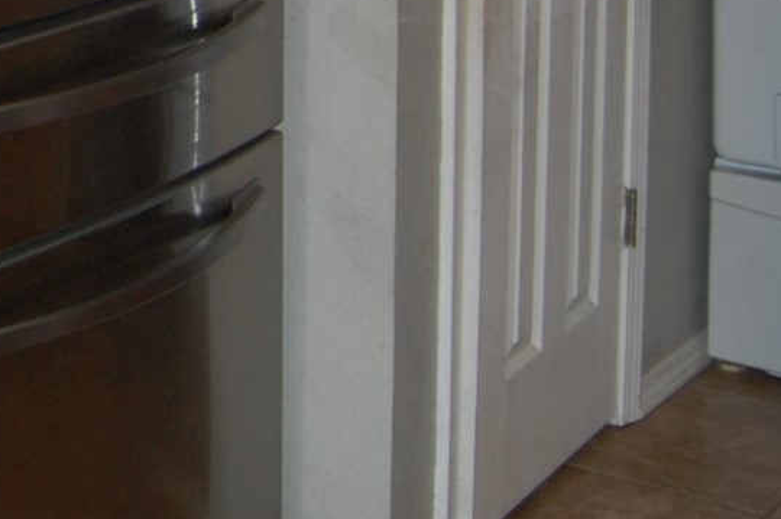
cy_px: -291
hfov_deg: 17.3
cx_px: -514
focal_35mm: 102
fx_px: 2211
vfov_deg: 12.6
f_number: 3.5
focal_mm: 18
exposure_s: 1/60
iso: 400
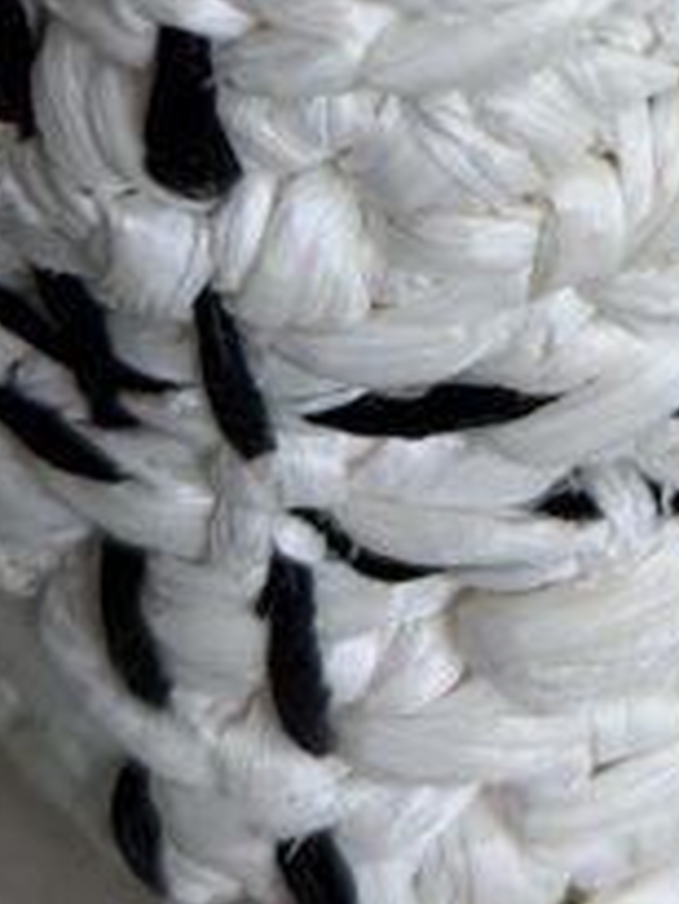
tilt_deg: -38.2
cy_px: -644
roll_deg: +0.5
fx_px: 4886
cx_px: 1287
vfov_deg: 10.1
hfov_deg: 7.7
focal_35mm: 187
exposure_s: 1/122
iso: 50
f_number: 1.78
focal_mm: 6.76
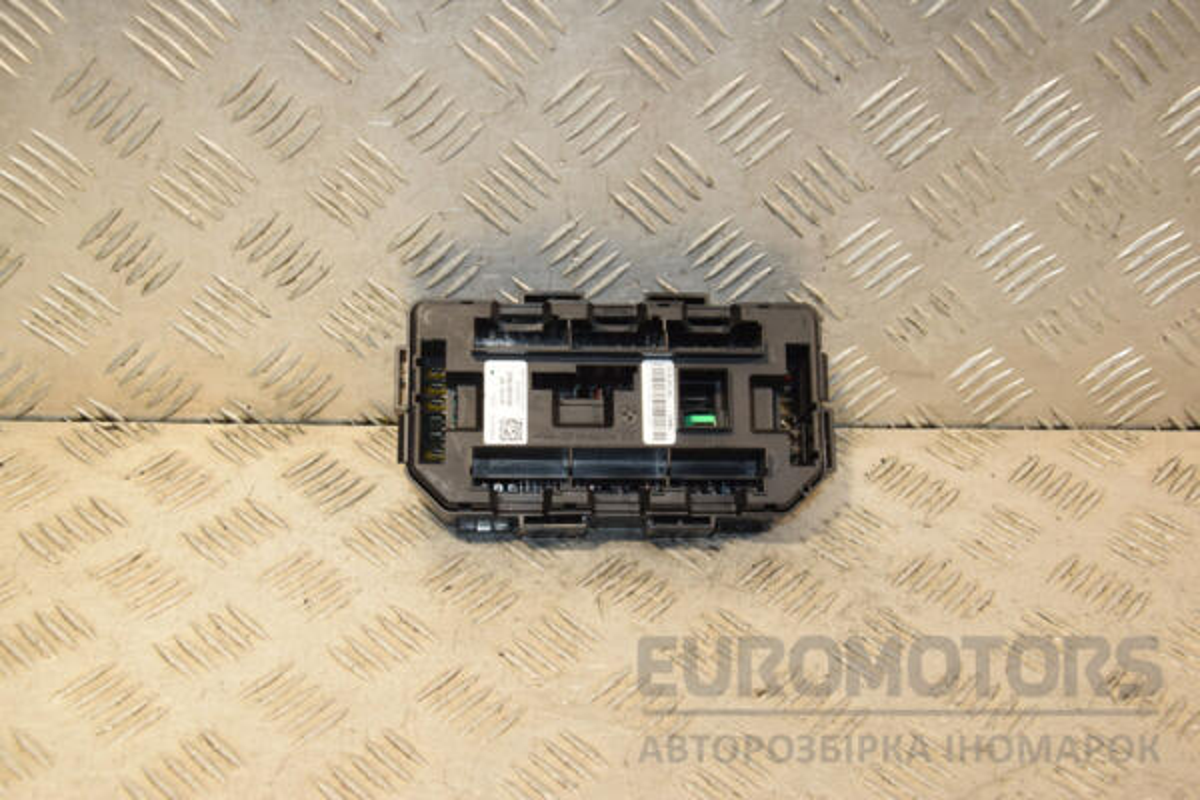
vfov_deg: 28.1
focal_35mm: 48
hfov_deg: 41.1
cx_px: 600
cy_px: 400
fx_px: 1600
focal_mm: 32
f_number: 7.1
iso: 800
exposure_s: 1/200
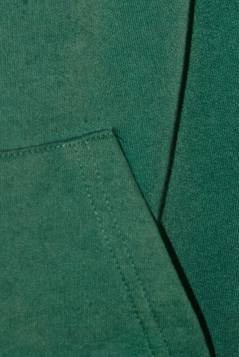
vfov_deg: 6.1
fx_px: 3161
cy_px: -583
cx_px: -151
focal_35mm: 318
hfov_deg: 4.3
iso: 125
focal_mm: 50
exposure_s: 1/250
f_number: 2.2
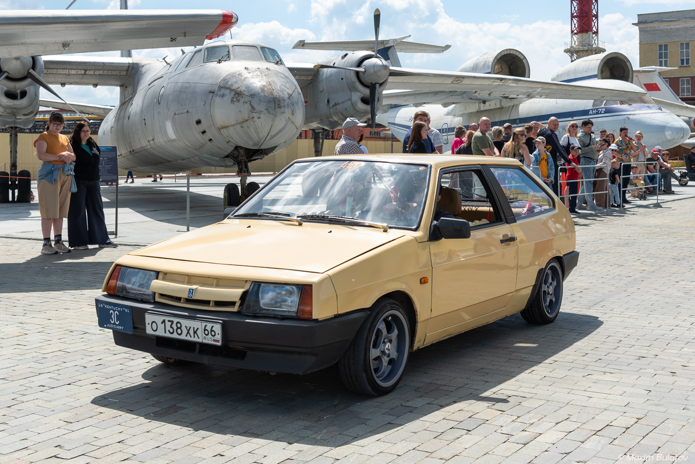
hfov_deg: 55.8
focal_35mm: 34
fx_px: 657
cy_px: 232
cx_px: 348
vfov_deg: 38.9
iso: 200
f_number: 7.1
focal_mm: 34
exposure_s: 1/800
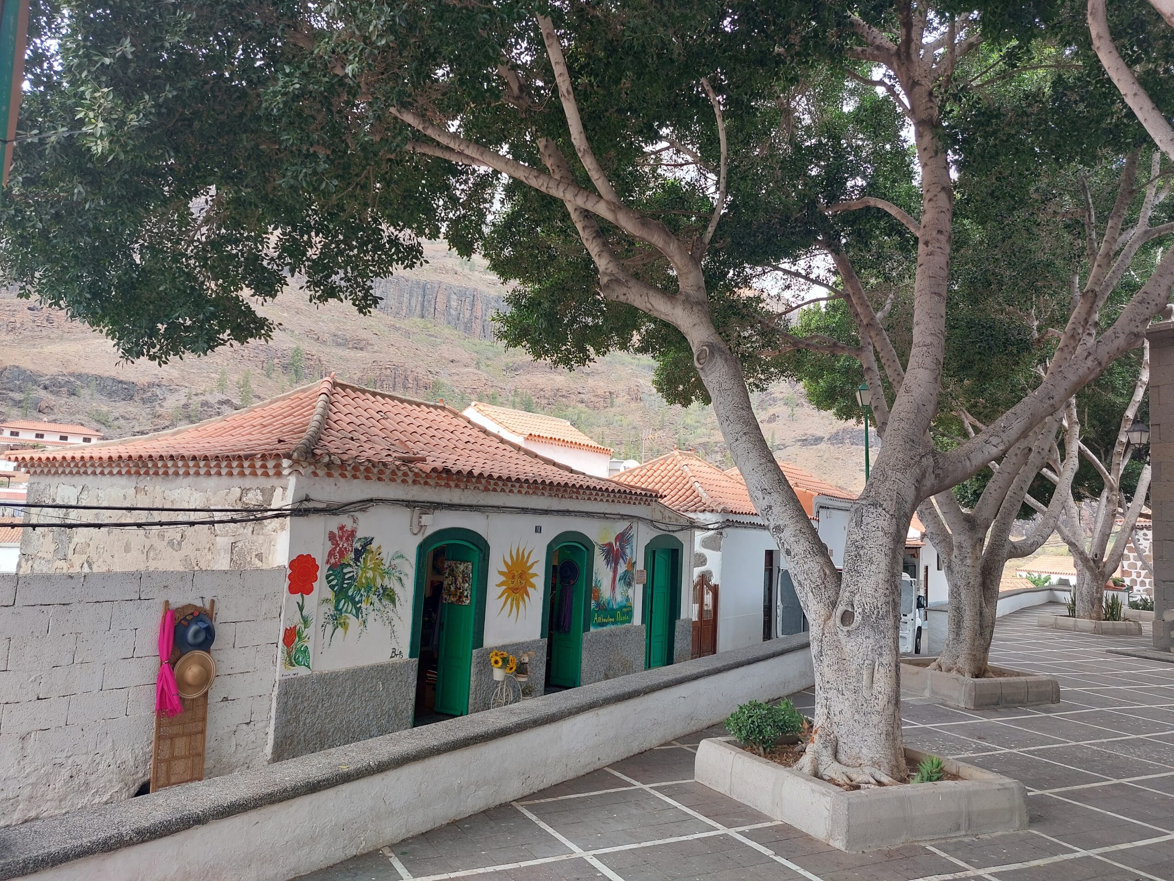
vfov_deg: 56.8
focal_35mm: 24
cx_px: 587
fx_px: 814
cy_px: 440
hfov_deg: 71.6
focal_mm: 5.23
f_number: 1.8
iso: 25
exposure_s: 1/173
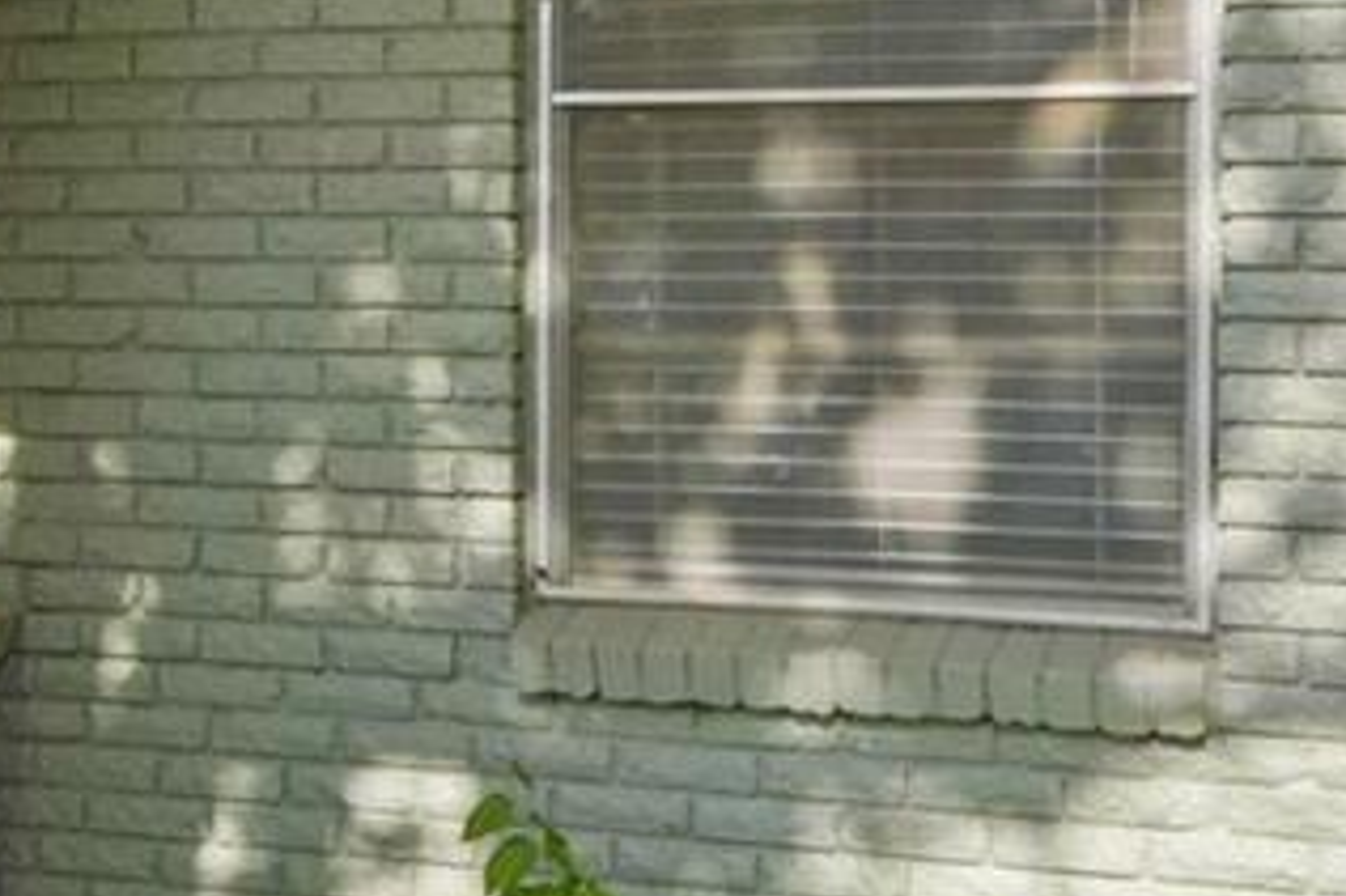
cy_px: 125
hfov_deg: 19.1
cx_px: -331
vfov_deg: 13.5
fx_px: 3746
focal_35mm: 100
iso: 640
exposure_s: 1/1000
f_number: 9
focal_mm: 15.5
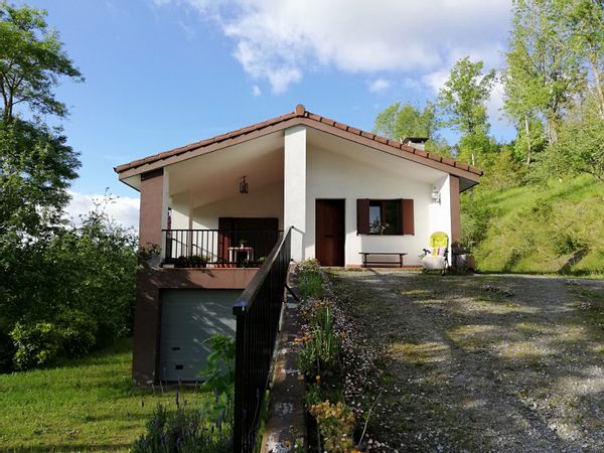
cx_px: 302
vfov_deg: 53.1
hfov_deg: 67.3
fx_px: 454
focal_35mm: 26
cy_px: 226
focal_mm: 3.81
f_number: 2.2
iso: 50
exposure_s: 1/496
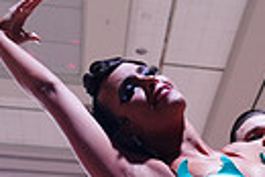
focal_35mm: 107
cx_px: 241
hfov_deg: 18.7
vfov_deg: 11.6
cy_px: 343
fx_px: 789
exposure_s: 1/500
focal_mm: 24
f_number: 4
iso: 1250
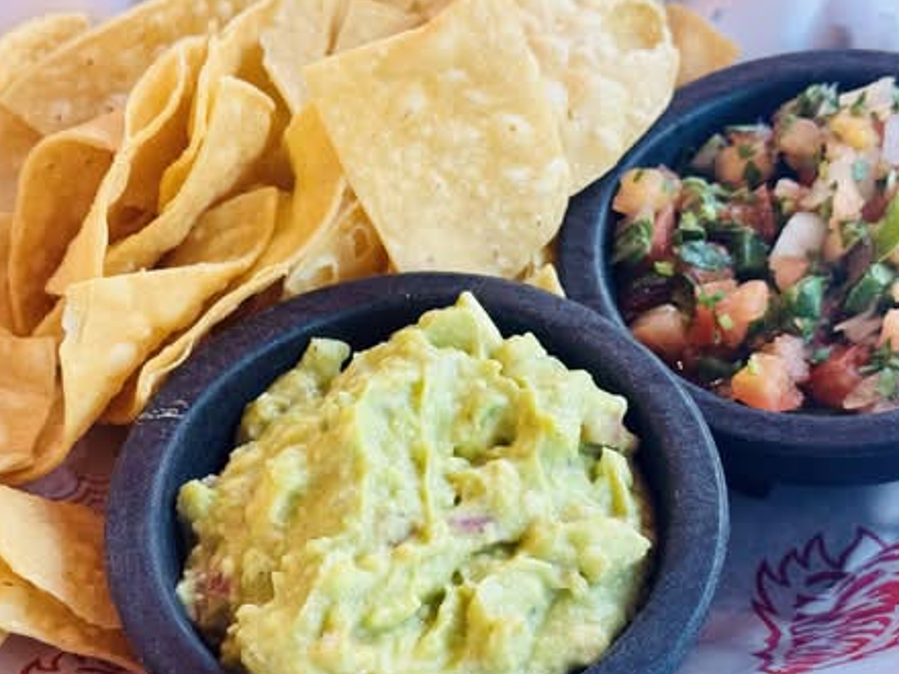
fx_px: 1662
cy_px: 335
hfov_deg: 30.3
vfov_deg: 22.9
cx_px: 447
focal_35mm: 64
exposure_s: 1/40
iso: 250
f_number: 1.78
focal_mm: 6.76
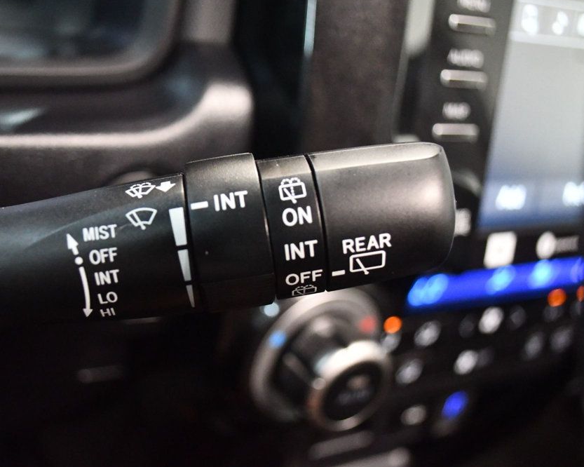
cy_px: 234
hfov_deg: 41.1
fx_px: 778
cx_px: 247
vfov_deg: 33.4
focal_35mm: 45
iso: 8000
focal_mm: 26
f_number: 4.2
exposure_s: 1/60
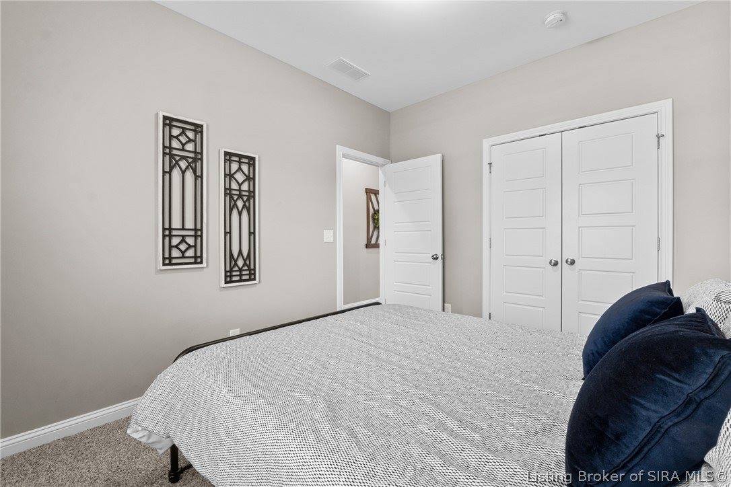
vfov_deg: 77.3
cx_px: 366
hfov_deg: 100.4
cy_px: 244
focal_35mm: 15
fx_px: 305
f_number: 11
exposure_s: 1/2
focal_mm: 10
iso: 400
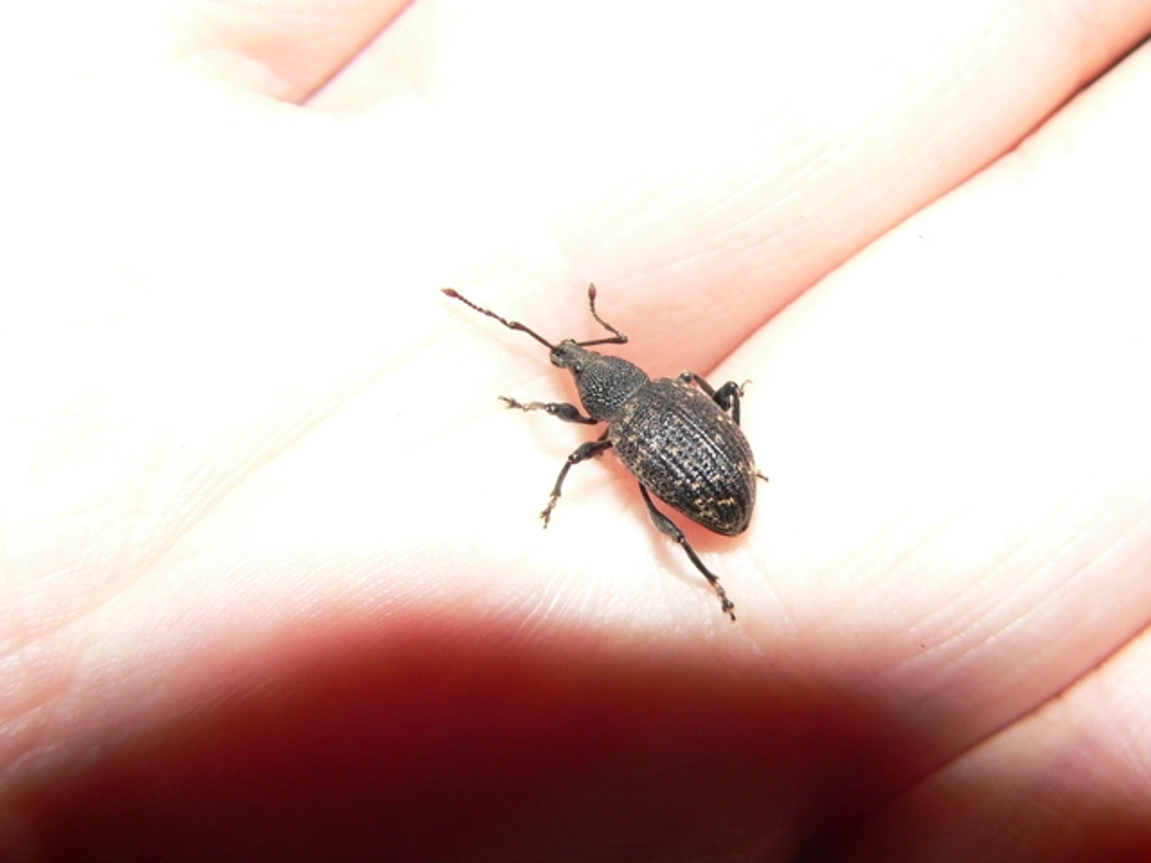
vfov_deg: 14.6
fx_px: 3358
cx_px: 576
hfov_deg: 19.4
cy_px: 432
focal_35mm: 101
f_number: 4
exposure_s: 1/60
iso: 100
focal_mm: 16.8
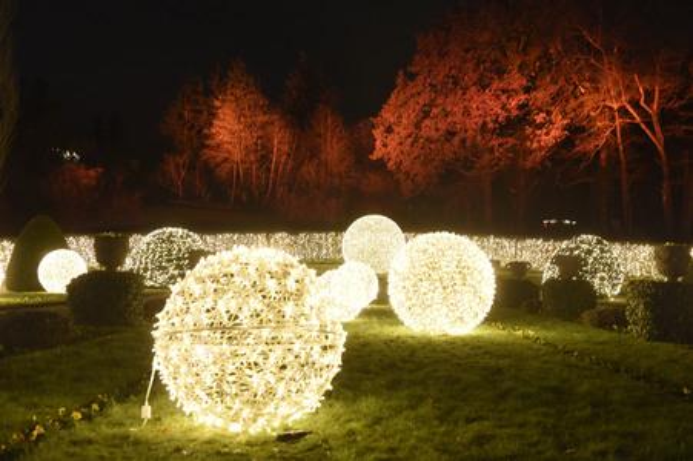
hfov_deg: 43.6
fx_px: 866
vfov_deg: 29.8
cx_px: 346
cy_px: 230
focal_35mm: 45
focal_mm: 45
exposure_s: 1/10
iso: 3200
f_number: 5.6
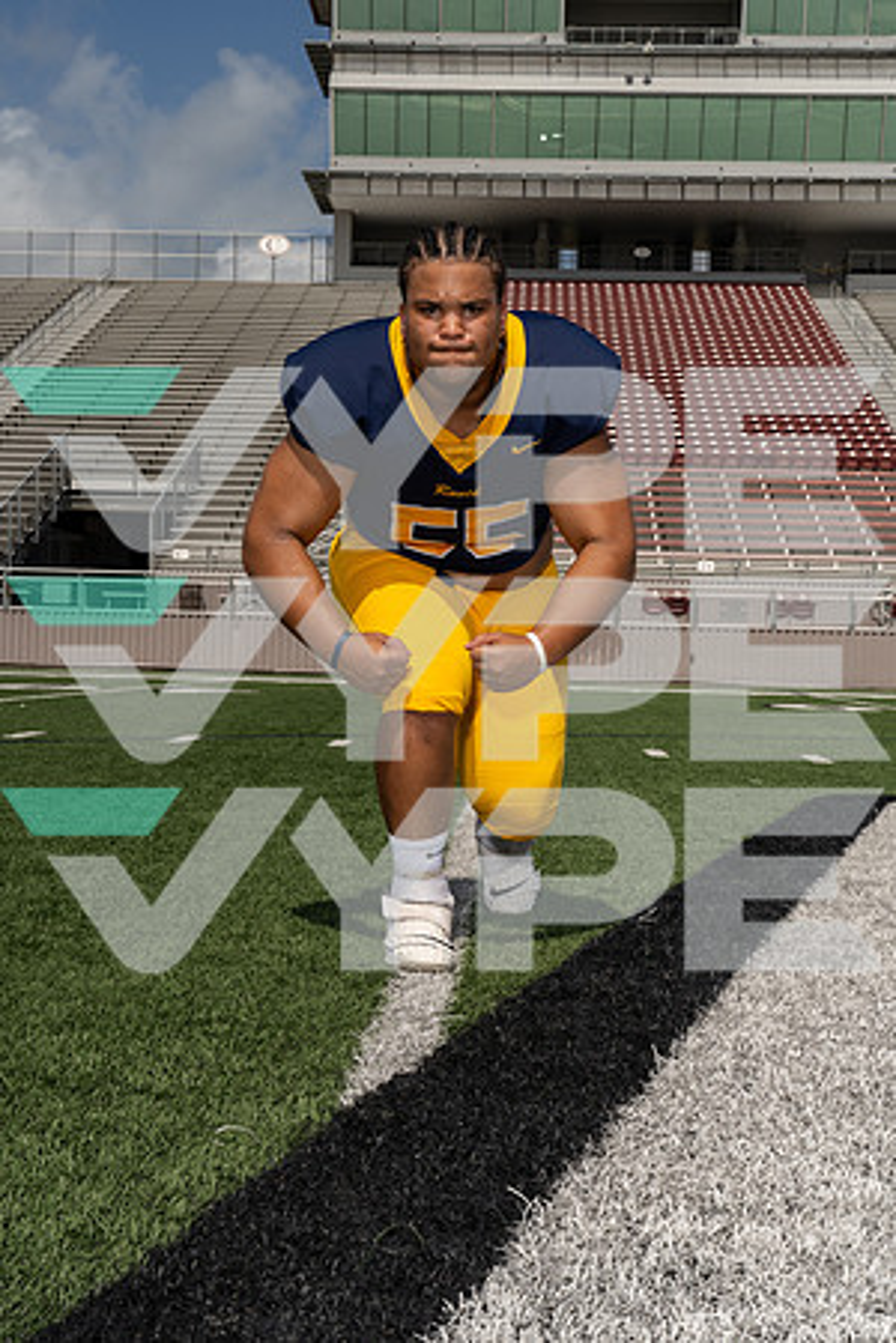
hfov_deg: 29.2
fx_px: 1717
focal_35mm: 46
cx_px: 448
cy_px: 672
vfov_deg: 42.7
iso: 100
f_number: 11
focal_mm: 46
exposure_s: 1/250
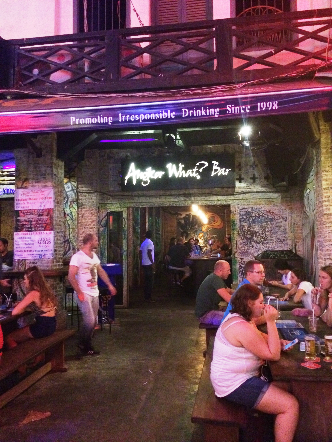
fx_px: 371
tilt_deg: +5.6
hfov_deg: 48.2
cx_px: 166
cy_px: 221
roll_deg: -0.1
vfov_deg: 61.7
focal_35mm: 29
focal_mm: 4.15
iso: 800
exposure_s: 1/17
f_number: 2.2
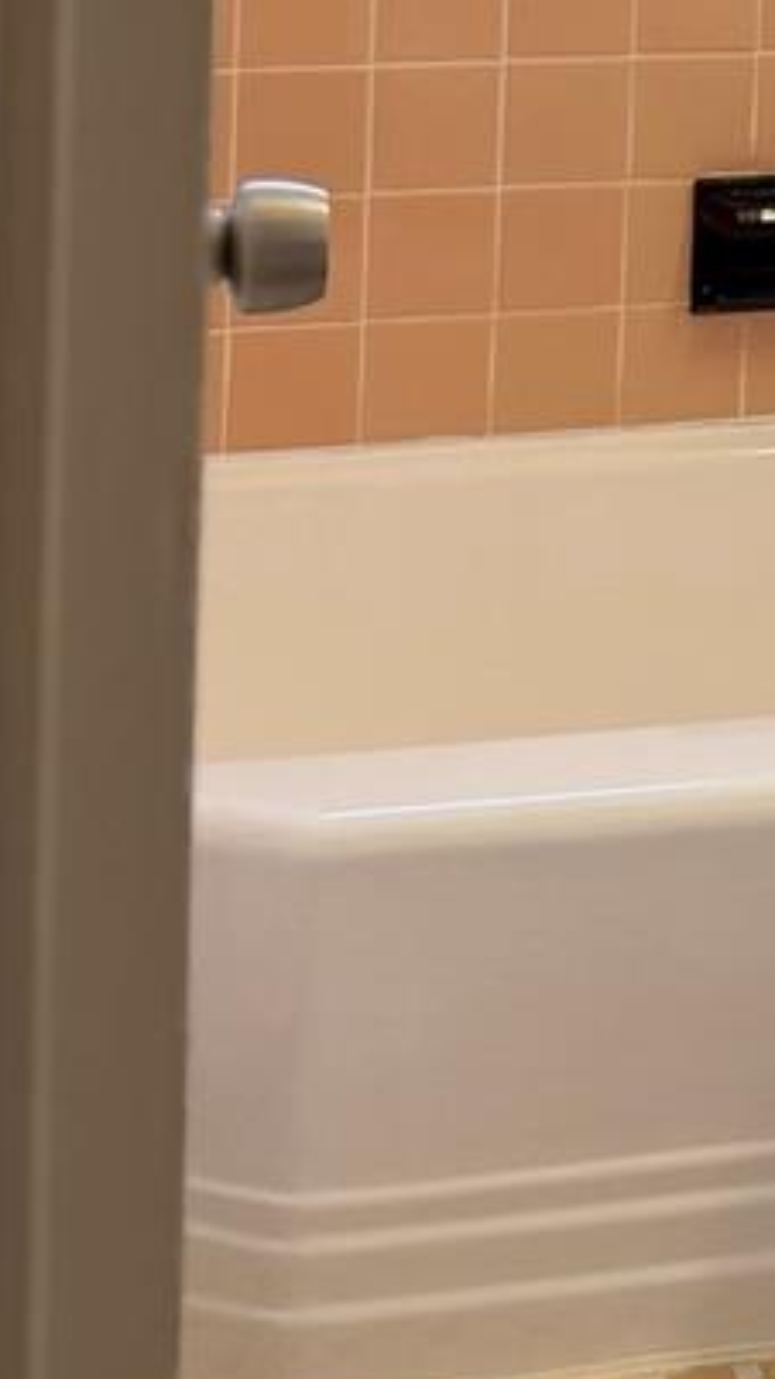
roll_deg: -1.9
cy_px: -333
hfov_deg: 11.5
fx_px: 3655
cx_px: 1224
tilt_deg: -3.0
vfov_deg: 19.9
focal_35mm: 100
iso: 80
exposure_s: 1/178
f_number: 1.78
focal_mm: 6.76
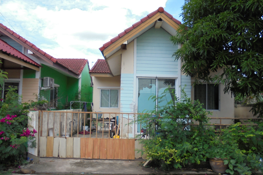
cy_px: 92
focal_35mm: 28
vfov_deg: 46.4
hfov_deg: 65.5
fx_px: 205
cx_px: 134
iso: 100
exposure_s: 1/400
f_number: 3.5
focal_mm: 4.6
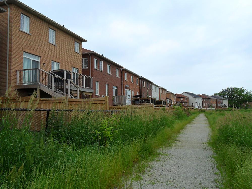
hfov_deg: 56.8
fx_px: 233
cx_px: 126
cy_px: 94
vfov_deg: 44.2
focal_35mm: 32
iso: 100
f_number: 3.7
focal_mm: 5.7
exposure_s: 1/500
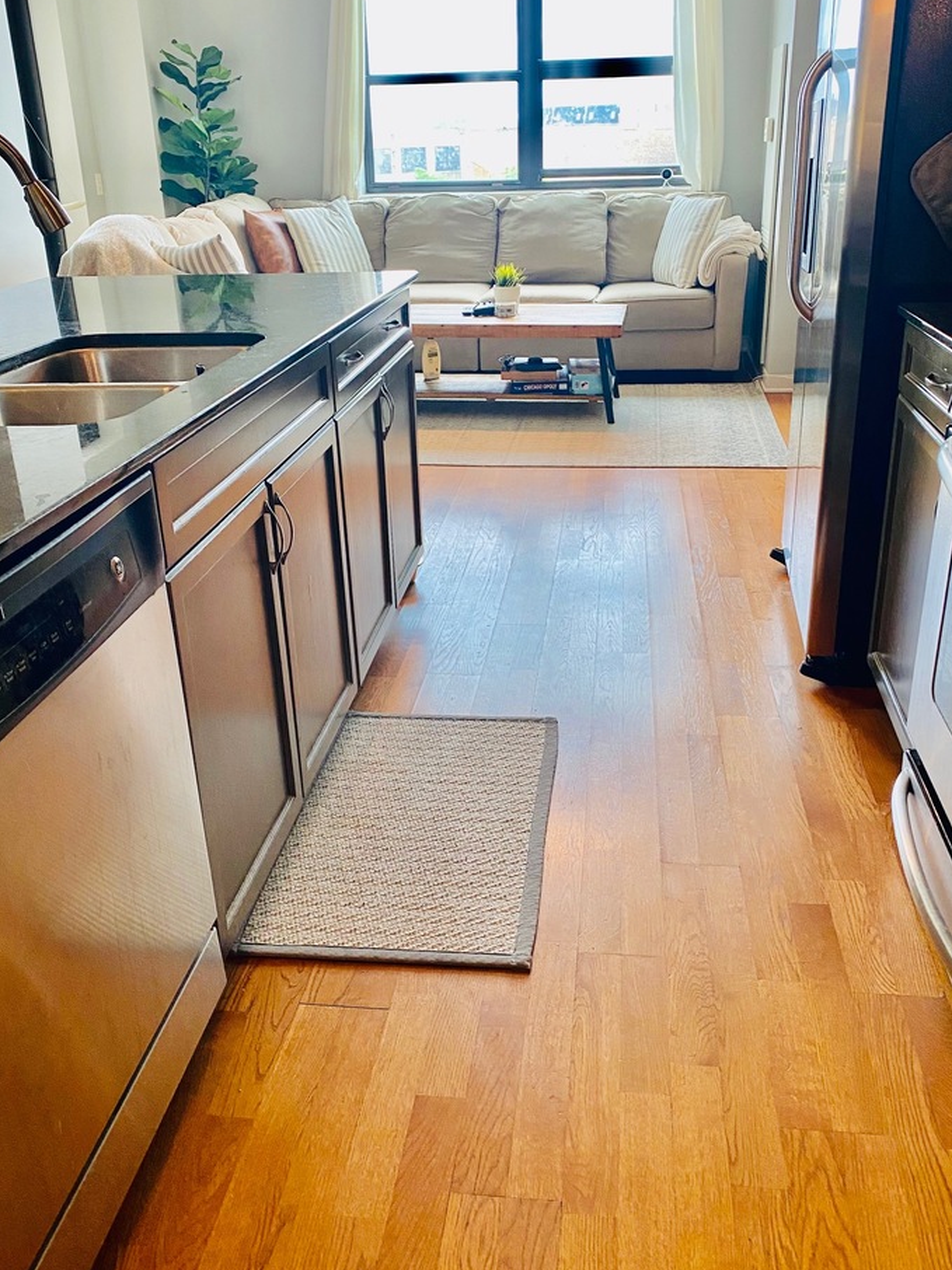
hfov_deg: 45.4
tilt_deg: -22.3
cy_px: 624
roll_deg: +1.7
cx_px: 489
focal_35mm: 31
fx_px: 1137
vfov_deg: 58.4
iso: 100
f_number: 1.8
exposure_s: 1/60
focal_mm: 4.25
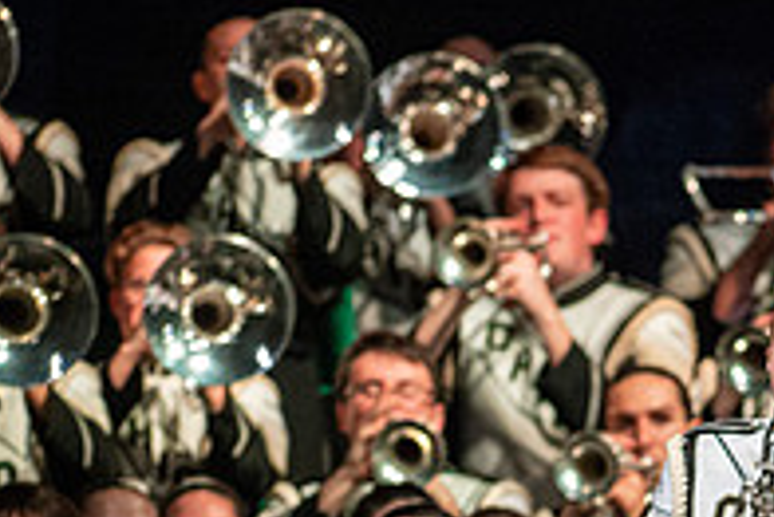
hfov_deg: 2.3
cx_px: 1031
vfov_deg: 1.6
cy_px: 718
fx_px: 19062
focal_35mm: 886
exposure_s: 1/400
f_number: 5.6
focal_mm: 300
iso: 5000
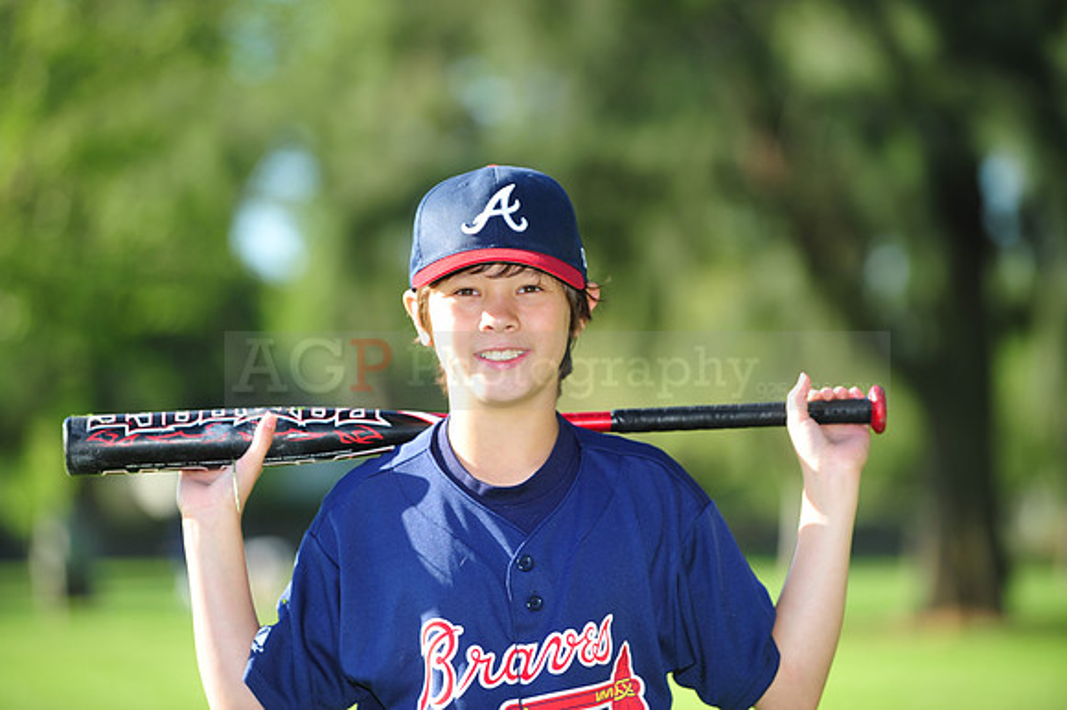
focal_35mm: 165
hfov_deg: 12.5
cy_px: 355
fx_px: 4887
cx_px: 534
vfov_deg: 8.3
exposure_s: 1/500
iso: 200
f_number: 4
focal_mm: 165
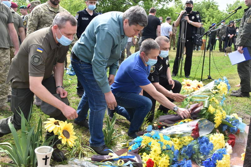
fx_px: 251
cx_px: 126
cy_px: 84
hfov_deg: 53.1
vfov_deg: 36.9
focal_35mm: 36
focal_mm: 24
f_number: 8
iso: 200
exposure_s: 1/250
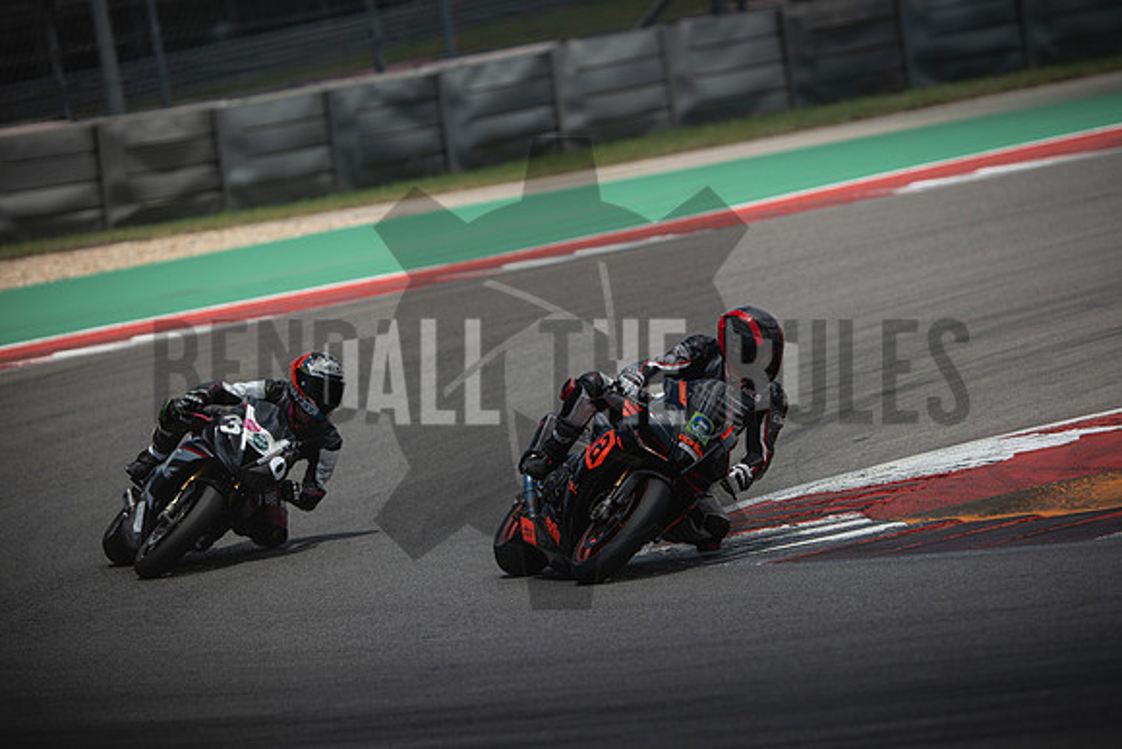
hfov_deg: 6.9
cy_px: 374
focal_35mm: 300
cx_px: 561
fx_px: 9352
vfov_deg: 4.6
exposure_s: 1/2000
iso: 125
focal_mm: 200
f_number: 2.8
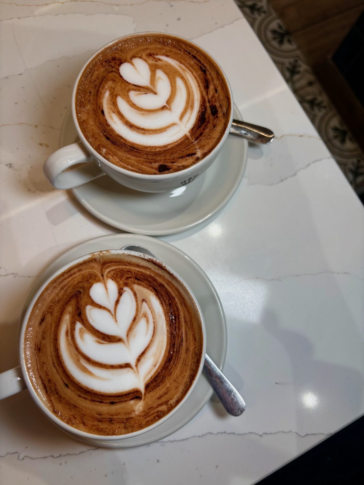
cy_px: 242
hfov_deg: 53.1
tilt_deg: -78.7
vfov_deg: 67.3
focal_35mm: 26
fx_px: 365
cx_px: 182
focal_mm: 5.96
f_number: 1.6
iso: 40
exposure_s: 1/100
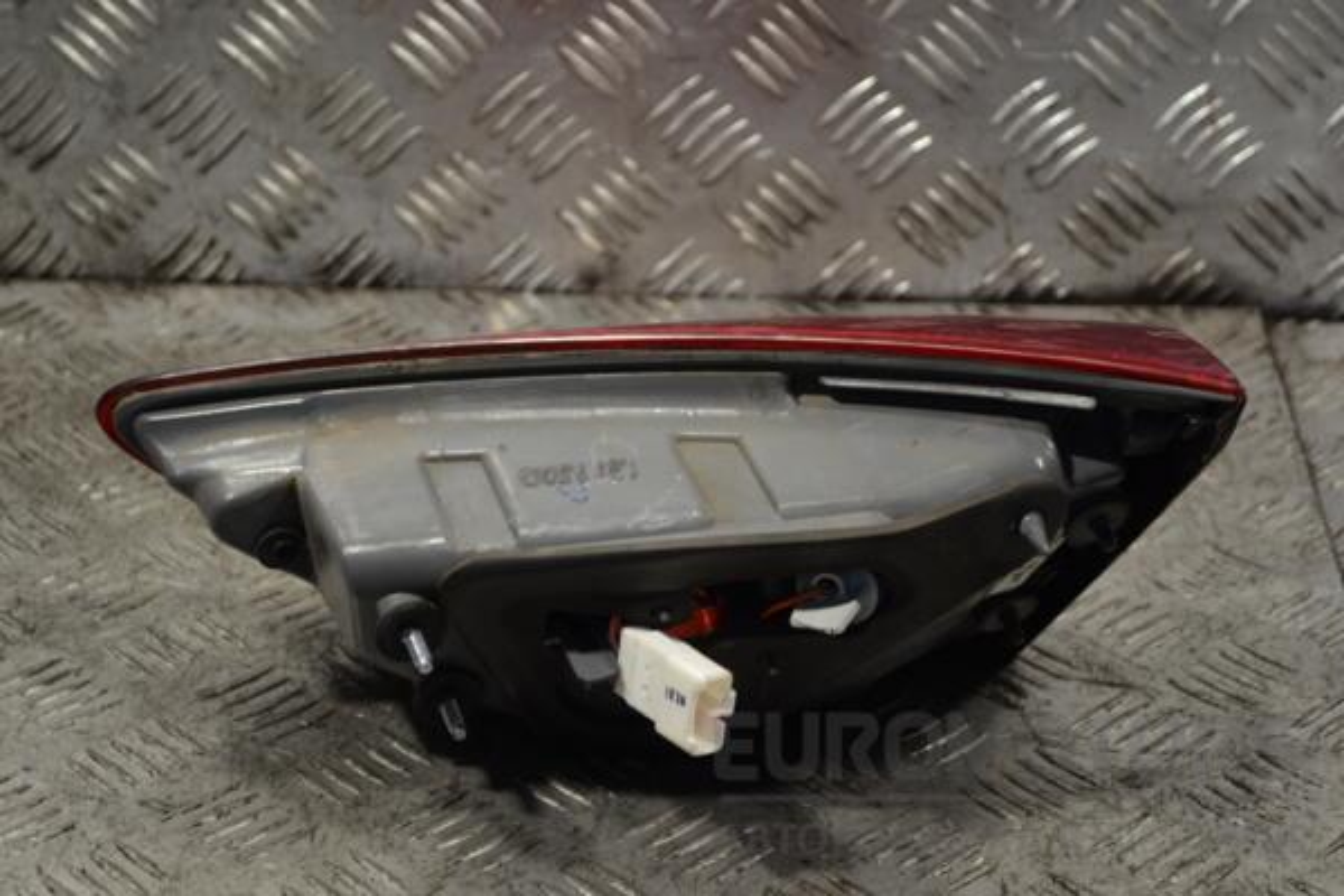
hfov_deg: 24.6
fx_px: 3080
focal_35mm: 82
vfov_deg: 16.6
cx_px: 672
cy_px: 448
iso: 180
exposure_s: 1/30
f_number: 5.6
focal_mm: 55
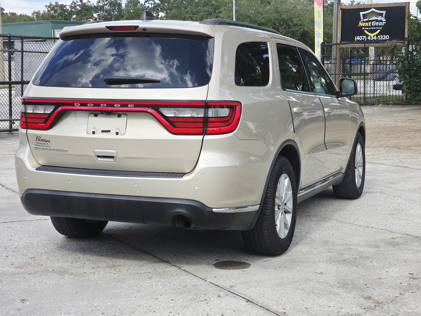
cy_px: 158
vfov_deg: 21.3
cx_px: 210
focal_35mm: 69
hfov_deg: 28.2
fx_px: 839
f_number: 2.4
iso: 50
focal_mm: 7.9
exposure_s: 1/1399
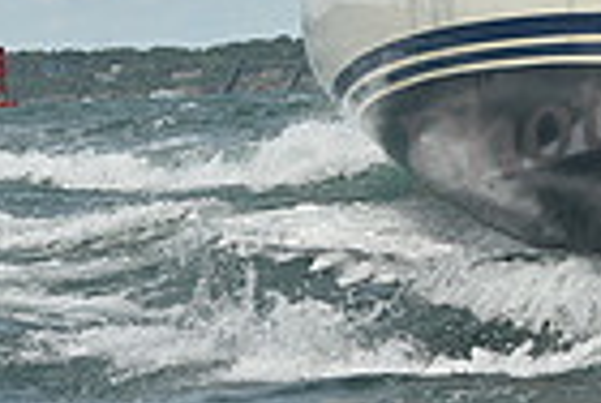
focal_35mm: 289
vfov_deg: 4.7
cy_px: -195
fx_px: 4835
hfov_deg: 6.9
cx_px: 1228
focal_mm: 70
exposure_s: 1/1250
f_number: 10
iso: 250
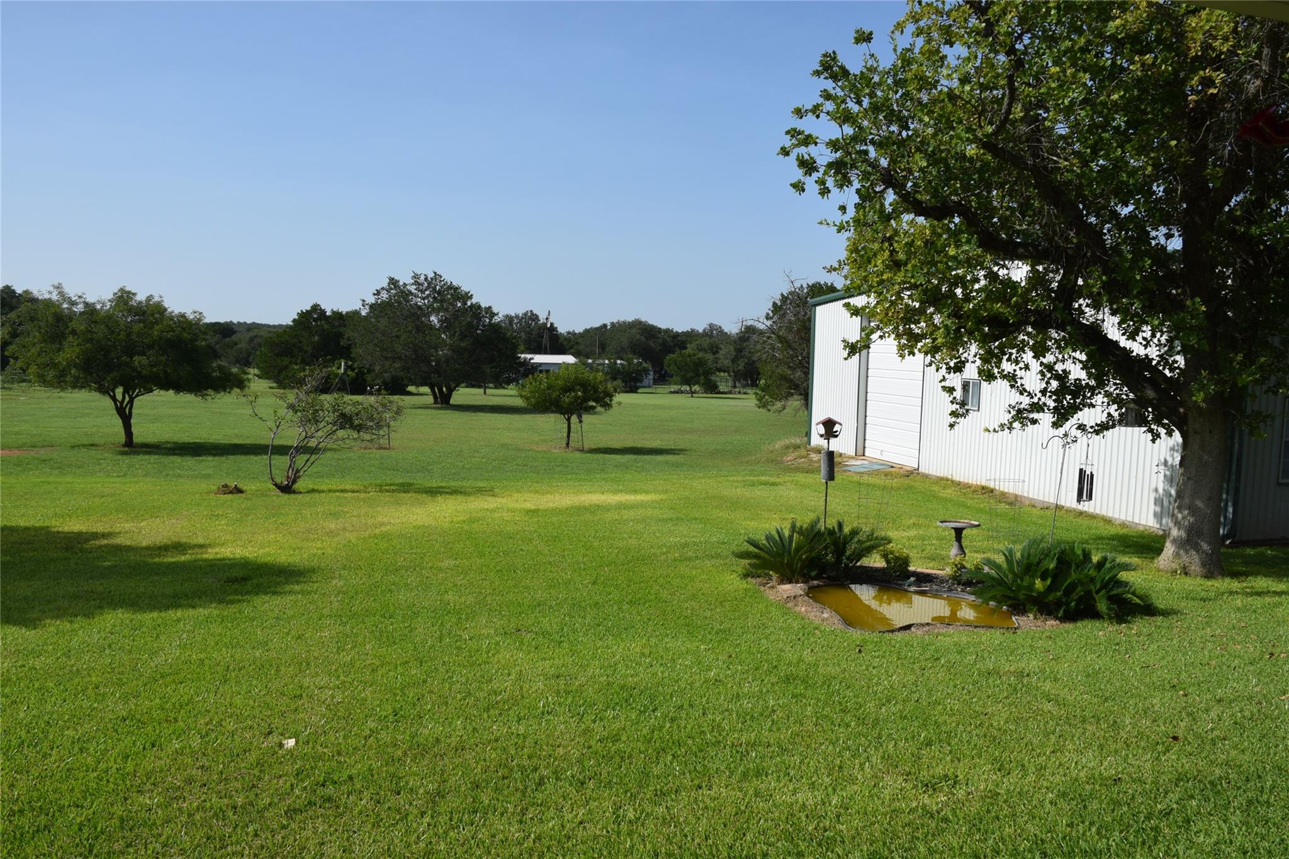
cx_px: 644
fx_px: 967
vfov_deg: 47.9
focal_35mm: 27
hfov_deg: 67.4
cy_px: 430
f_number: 10
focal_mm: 18
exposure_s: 1/400
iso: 200
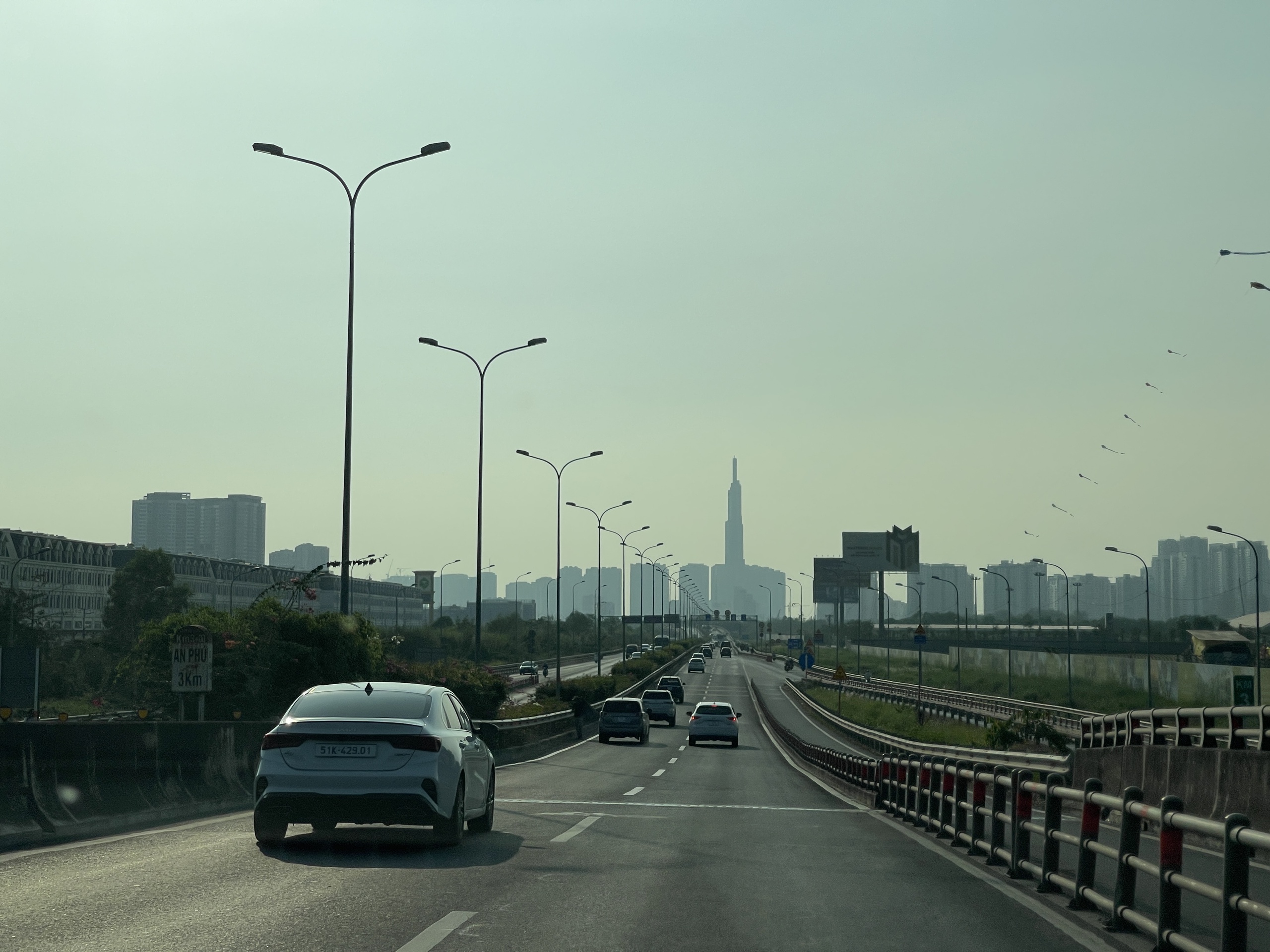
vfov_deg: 22.9
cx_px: 635
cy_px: 476
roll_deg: -0.9
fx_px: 2348
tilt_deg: +4.3
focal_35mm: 64
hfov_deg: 30.3
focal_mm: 7.5
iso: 20
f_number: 2.2
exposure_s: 1/5000
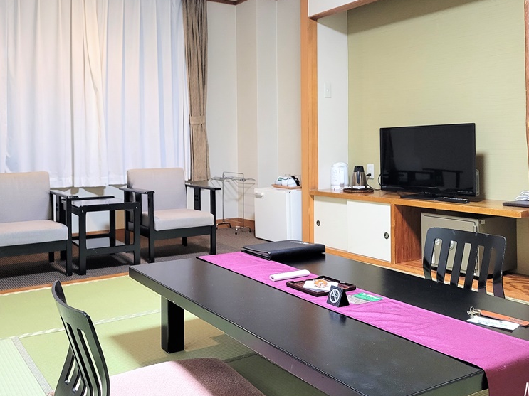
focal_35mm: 35
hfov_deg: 52.6
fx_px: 535
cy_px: 154
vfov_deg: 40.5
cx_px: 247
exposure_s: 1/50
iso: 400
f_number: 1.8
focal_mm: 5.4
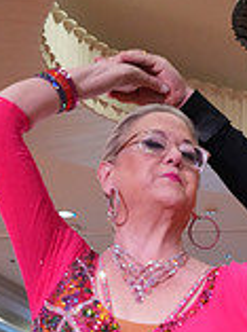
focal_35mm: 139
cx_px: 210
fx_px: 1328
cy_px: 567
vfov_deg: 13.1
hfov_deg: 10.6
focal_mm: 39
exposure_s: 1/320
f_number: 5
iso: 5000
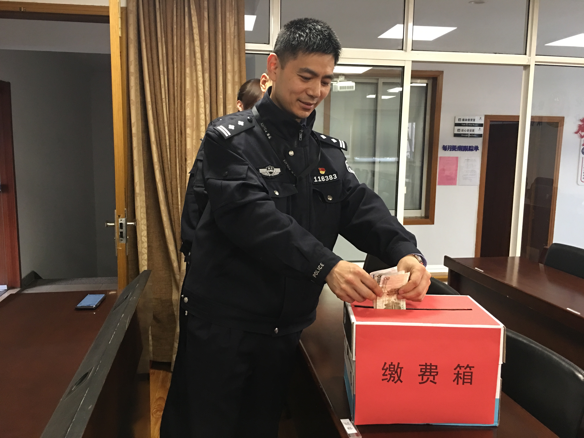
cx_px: 292
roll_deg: -1.8
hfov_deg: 61.7
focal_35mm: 29
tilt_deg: -7.3
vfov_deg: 48.2
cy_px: 219
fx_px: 489
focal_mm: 4.15
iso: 80
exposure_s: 1/10
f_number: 2.2
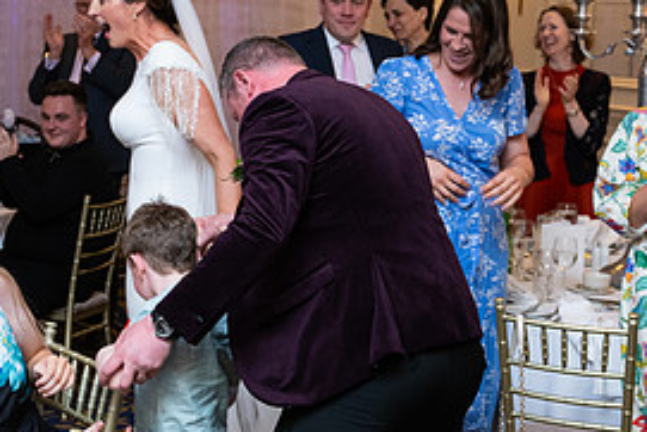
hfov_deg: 26.2
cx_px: 241
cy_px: 137
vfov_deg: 17.7
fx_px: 1385
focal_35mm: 77
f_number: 3.5
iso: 800
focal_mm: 36
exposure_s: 1/160
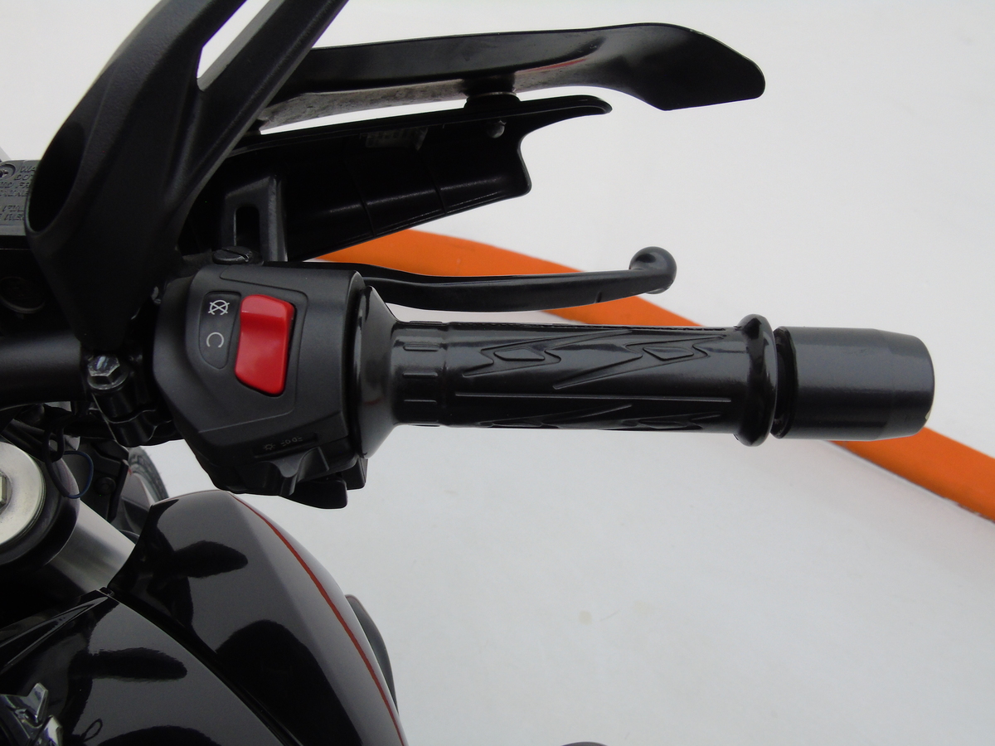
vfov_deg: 48.2
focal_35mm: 29
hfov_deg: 61.7
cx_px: 498
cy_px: 373
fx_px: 834
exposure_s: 1/30
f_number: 3.6
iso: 160
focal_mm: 5.2
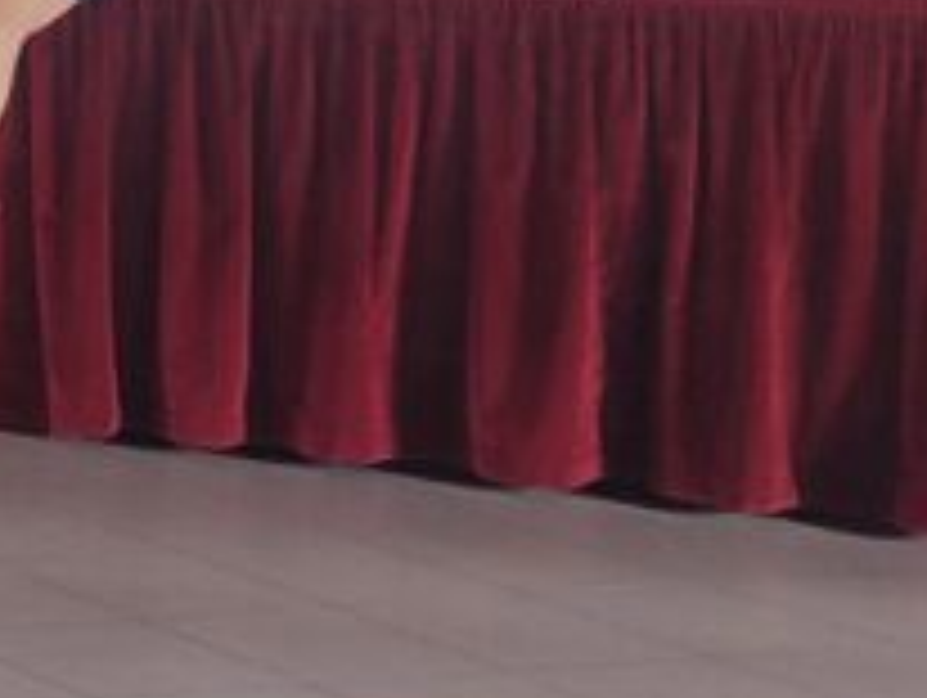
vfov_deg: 11.8
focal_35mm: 124
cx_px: -1084
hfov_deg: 13.1
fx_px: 3325
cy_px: -99
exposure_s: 1/25
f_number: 1.9
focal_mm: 6.04
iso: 241
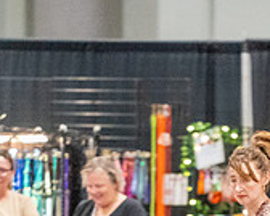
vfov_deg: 2.4
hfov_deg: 3.0
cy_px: 285
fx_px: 5180
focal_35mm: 649
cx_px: 214
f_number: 2.8
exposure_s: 1/320
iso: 12800
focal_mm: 200
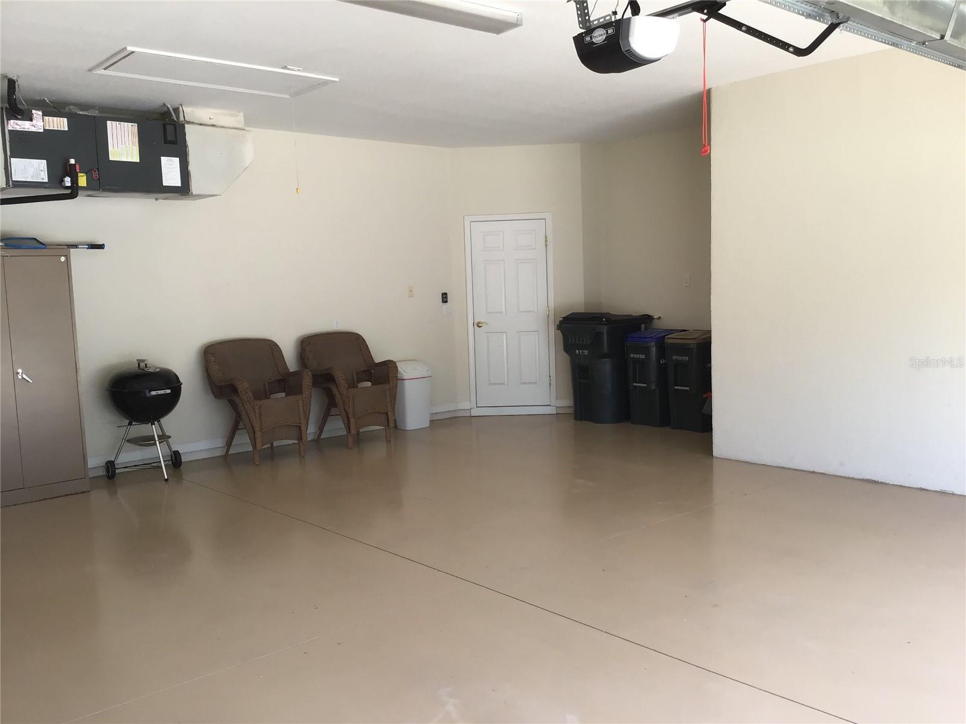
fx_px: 865
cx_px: 483
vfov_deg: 45.4
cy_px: 362
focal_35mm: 31
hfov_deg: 58.4
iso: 40
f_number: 2.4
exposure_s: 1/120
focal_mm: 3.3
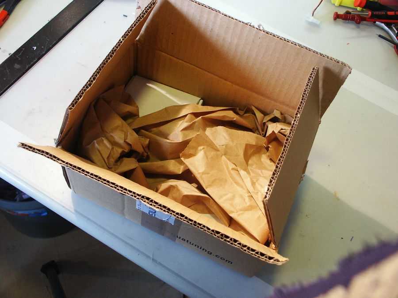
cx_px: 199
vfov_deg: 37.7
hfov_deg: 49.0
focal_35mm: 38
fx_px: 437
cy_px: 149
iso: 200
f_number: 2.8
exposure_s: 1/30
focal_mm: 9.82
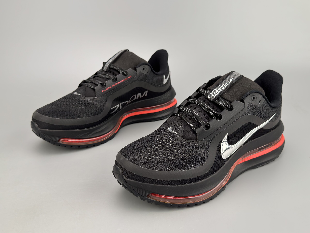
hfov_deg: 52.6
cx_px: 155
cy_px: 116
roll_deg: +0.8
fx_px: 313
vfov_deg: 40.7
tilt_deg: -24.7
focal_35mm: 35
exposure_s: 1/406
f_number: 1.78
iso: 100
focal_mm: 6.76
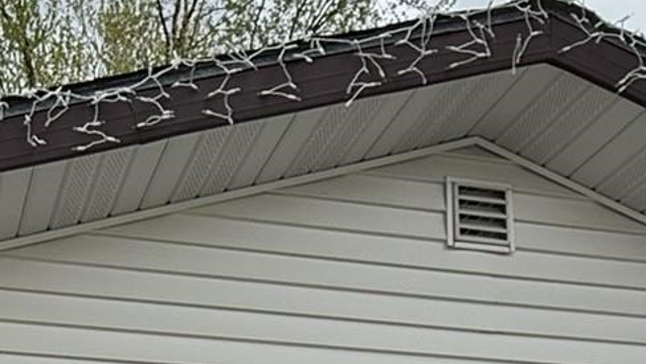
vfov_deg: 16.1
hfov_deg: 31.7
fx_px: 1097
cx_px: 106
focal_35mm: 64
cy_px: 642
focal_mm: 2.22
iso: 50
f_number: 2.2
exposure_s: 1/734
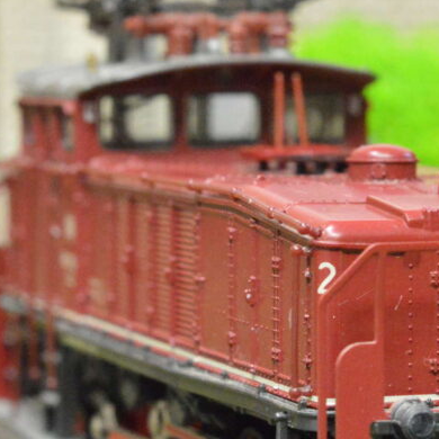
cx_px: 319
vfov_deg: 9.5
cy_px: 309
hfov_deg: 9.5
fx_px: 2642
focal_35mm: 184
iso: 6400
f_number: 13
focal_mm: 55
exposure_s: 1/15
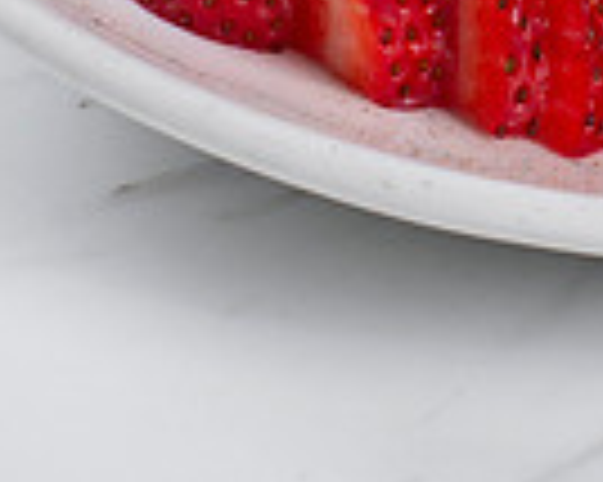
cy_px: -368
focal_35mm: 294
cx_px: 828
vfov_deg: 5.2
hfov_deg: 6.5
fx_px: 5243
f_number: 10
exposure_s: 1/250
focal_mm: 50
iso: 200
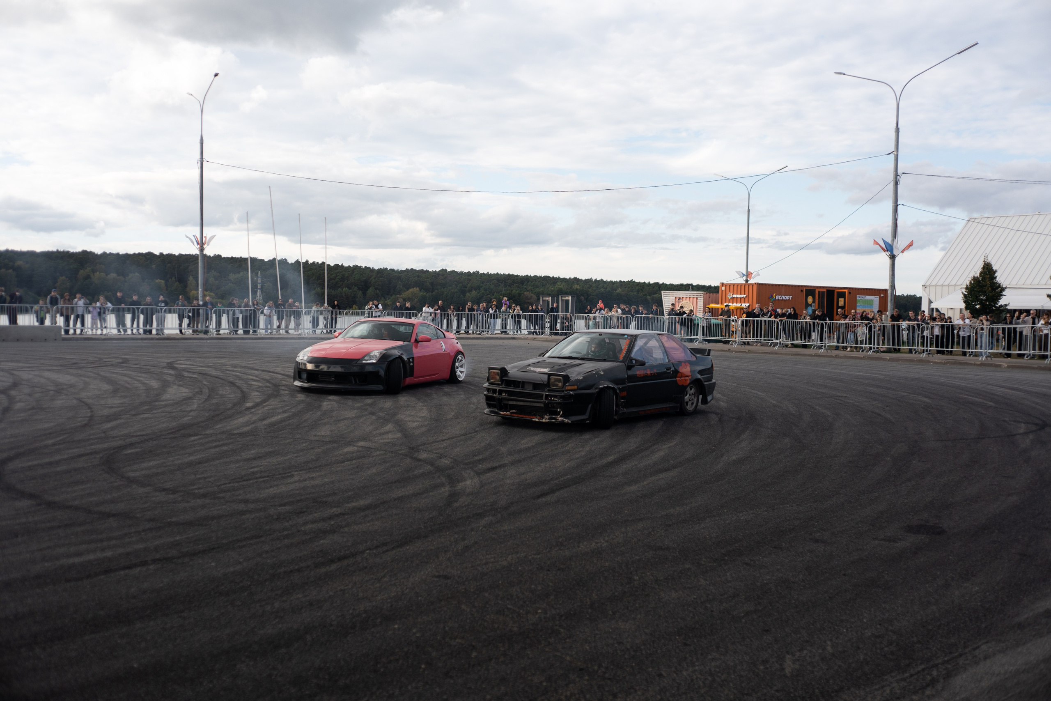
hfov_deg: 54.4
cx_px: 526
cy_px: 350
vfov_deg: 37.9
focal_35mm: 35
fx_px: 1022
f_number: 2.2
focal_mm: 35
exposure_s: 1/2000
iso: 100
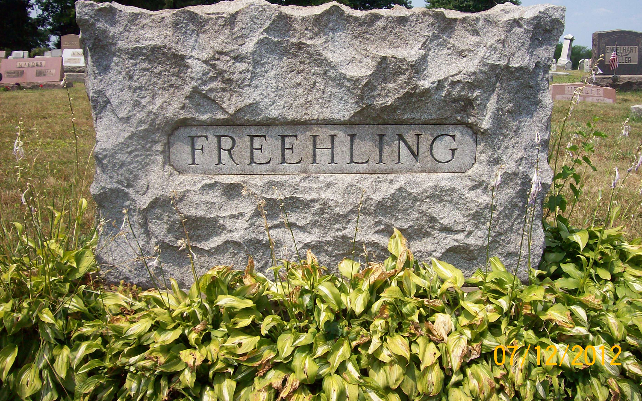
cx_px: 327
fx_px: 682
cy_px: 170
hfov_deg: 50.4
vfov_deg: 32.7
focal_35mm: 39
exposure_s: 1/661
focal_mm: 6
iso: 80
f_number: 4.8
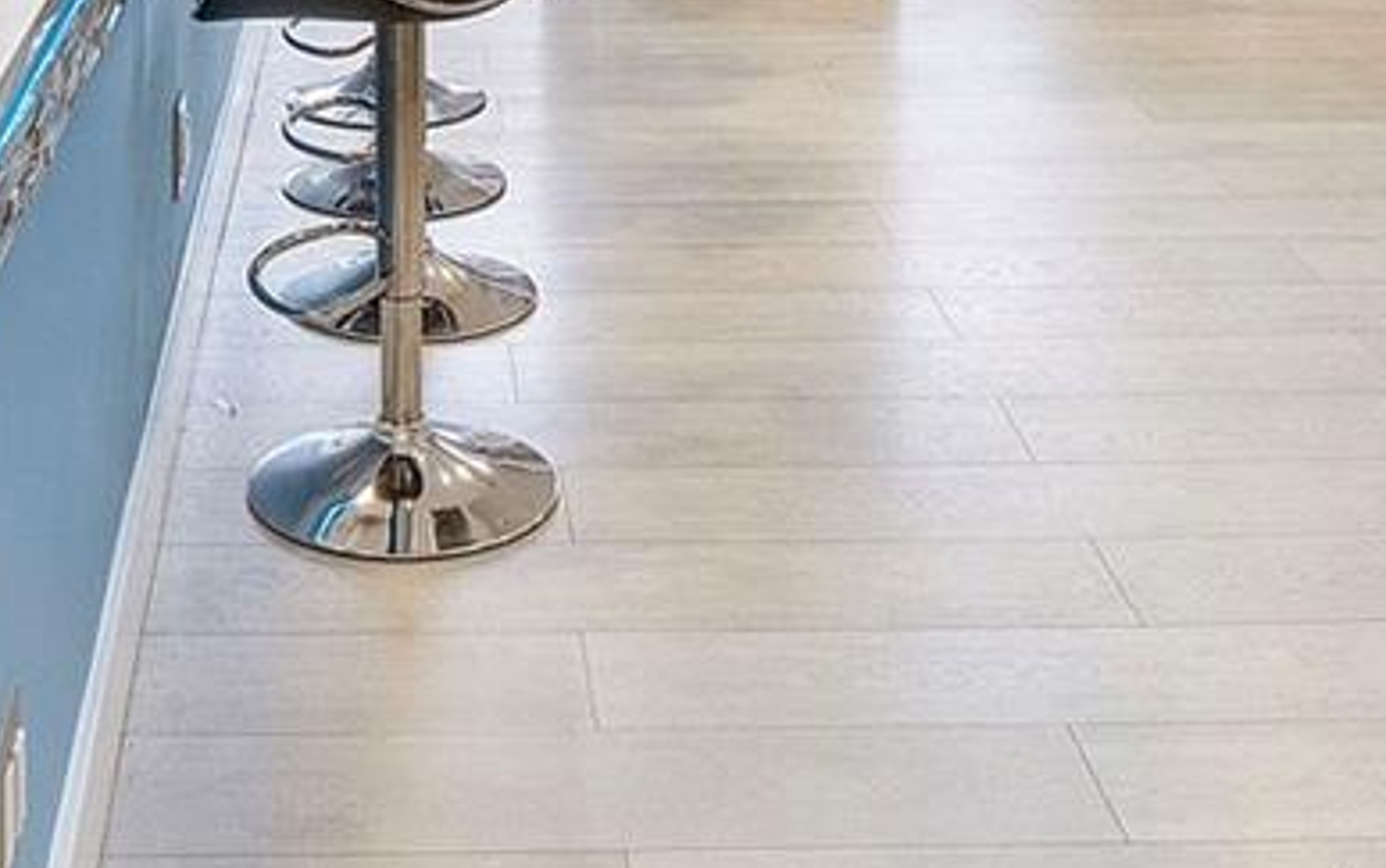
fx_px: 2381
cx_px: 414
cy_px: -636
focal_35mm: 63
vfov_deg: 17.3
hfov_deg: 32.1
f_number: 11
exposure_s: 1/8
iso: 160
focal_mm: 10
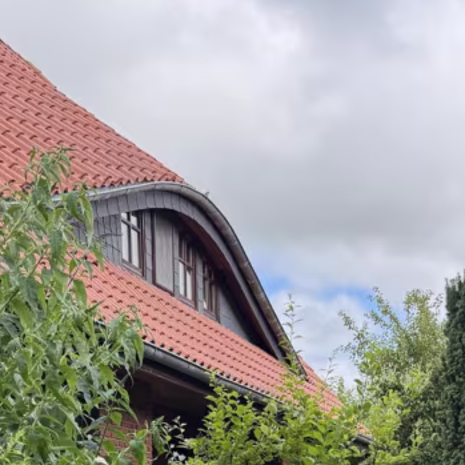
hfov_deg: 23.1
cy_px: 525
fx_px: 1109
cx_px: 412
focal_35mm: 73
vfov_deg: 22.2
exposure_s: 1/1193
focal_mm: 6.76
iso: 80
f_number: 1.78
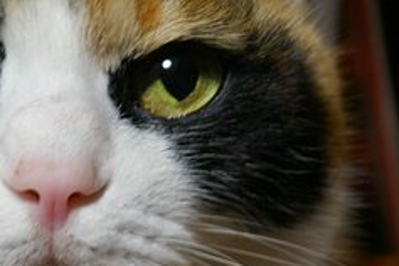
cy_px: 120
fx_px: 1974
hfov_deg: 11.4
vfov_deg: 7.7
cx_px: 13
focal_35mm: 178
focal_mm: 55
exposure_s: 1/6
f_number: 6.7
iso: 400
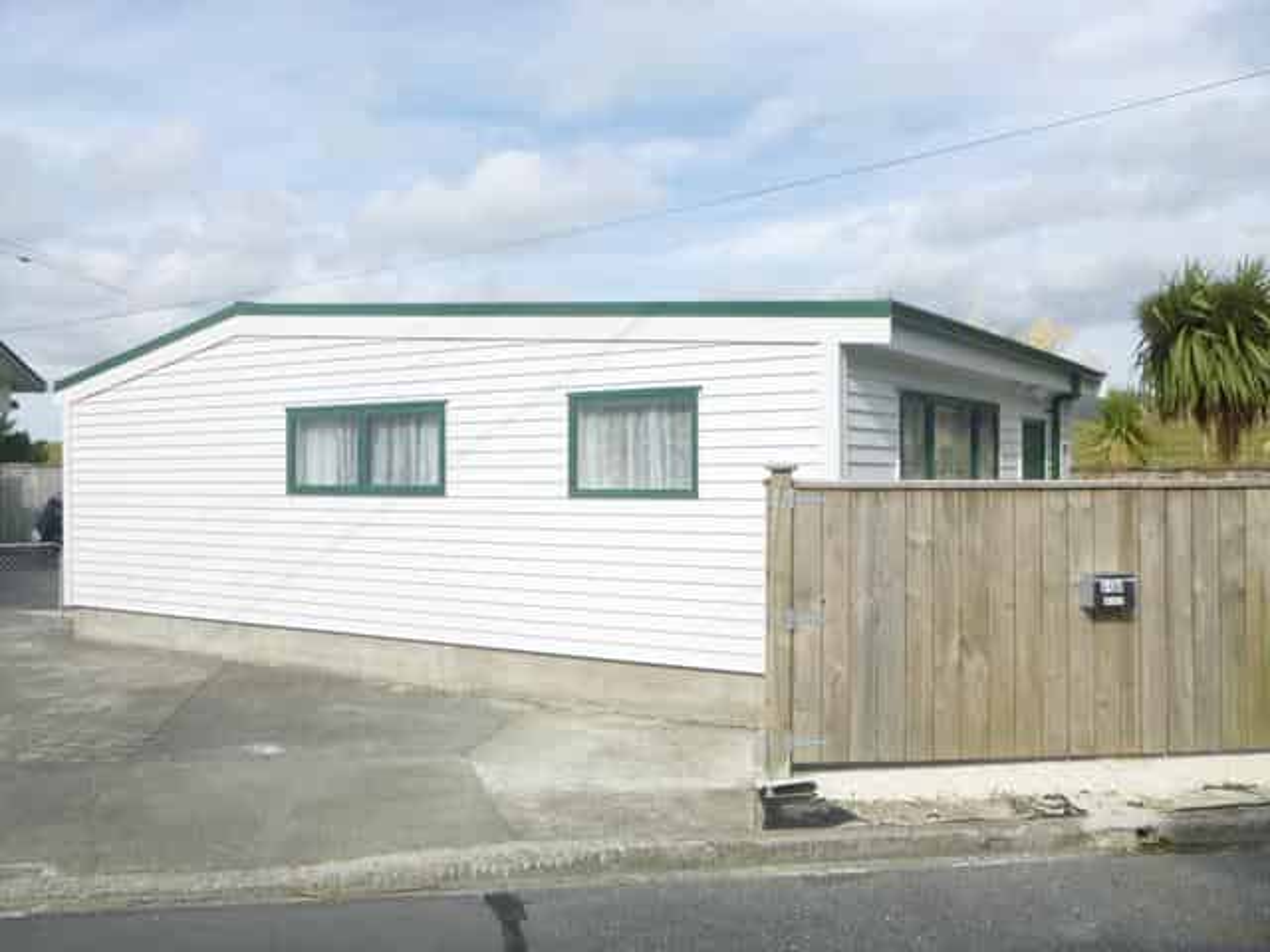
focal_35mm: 33
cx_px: 635
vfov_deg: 42.9
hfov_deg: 55.4
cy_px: 476
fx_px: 1211
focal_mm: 5.9
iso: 125
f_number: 4.3
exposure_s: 1/500
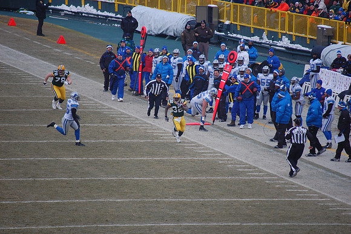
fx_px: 2923
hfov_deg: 6.9
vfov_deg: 4.6
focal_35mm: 300
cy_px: 117
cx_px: 176
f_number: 5.6
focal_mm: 200
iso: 400
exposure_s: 1/500
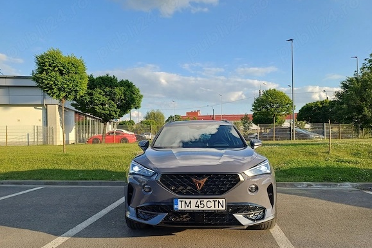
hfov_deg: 67.4
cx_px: 182
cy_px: 133
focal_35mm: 27
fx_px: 279
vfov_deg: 47.9
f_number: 1.8
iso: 50
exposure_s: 1/561
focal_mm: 4.65
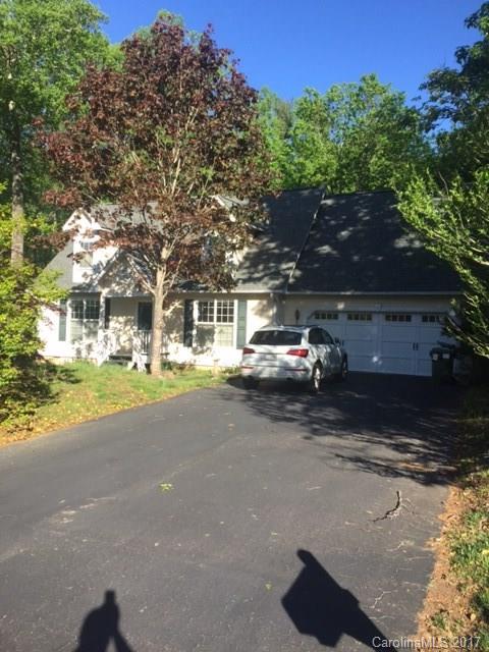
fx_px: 546
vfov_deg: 61.7
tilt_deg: -1.0
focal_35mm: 29
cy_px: 326
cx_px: 244
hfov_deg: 48.2
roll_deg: -2.0
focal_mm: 4.15
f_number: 2.2
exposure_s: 1/879
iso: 32
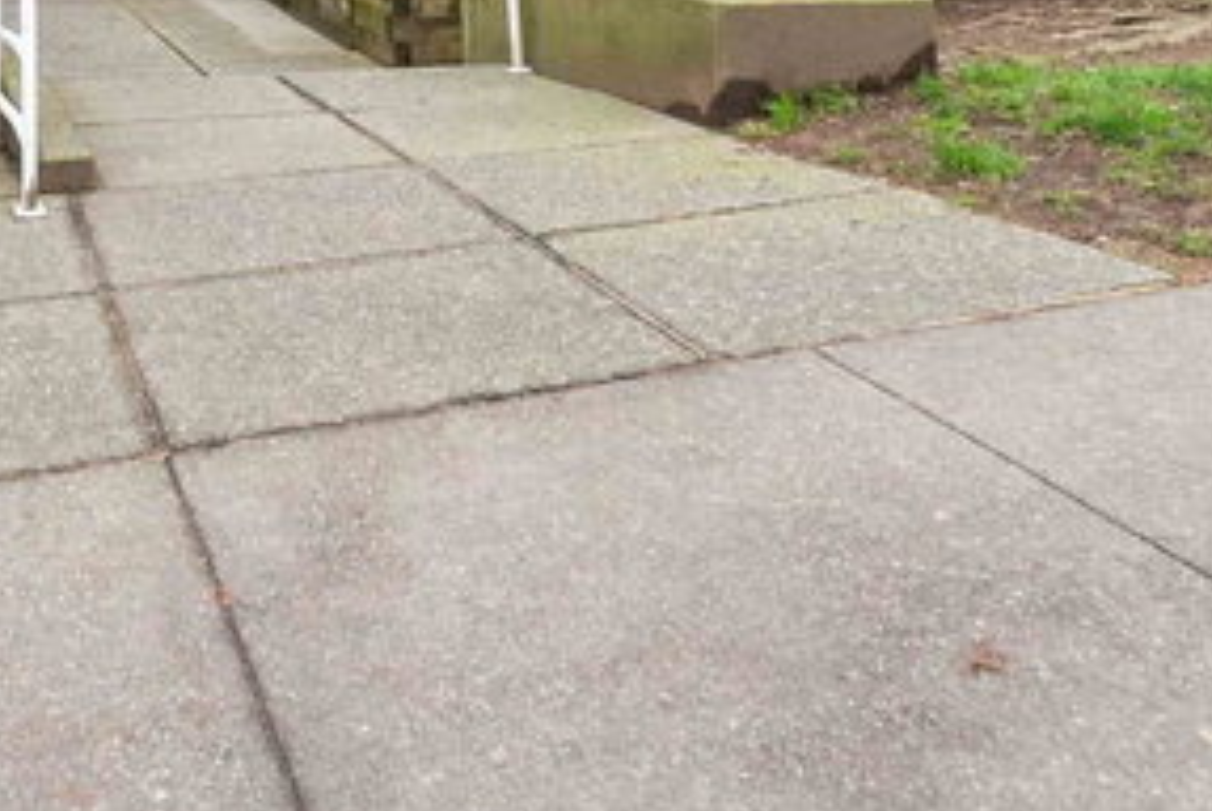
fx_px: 1314
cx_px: 95
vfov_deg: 27.3
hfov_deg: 44.5
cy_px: -304
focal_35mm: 39
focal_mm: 14
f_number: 6.3
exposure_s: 1/100
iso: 640
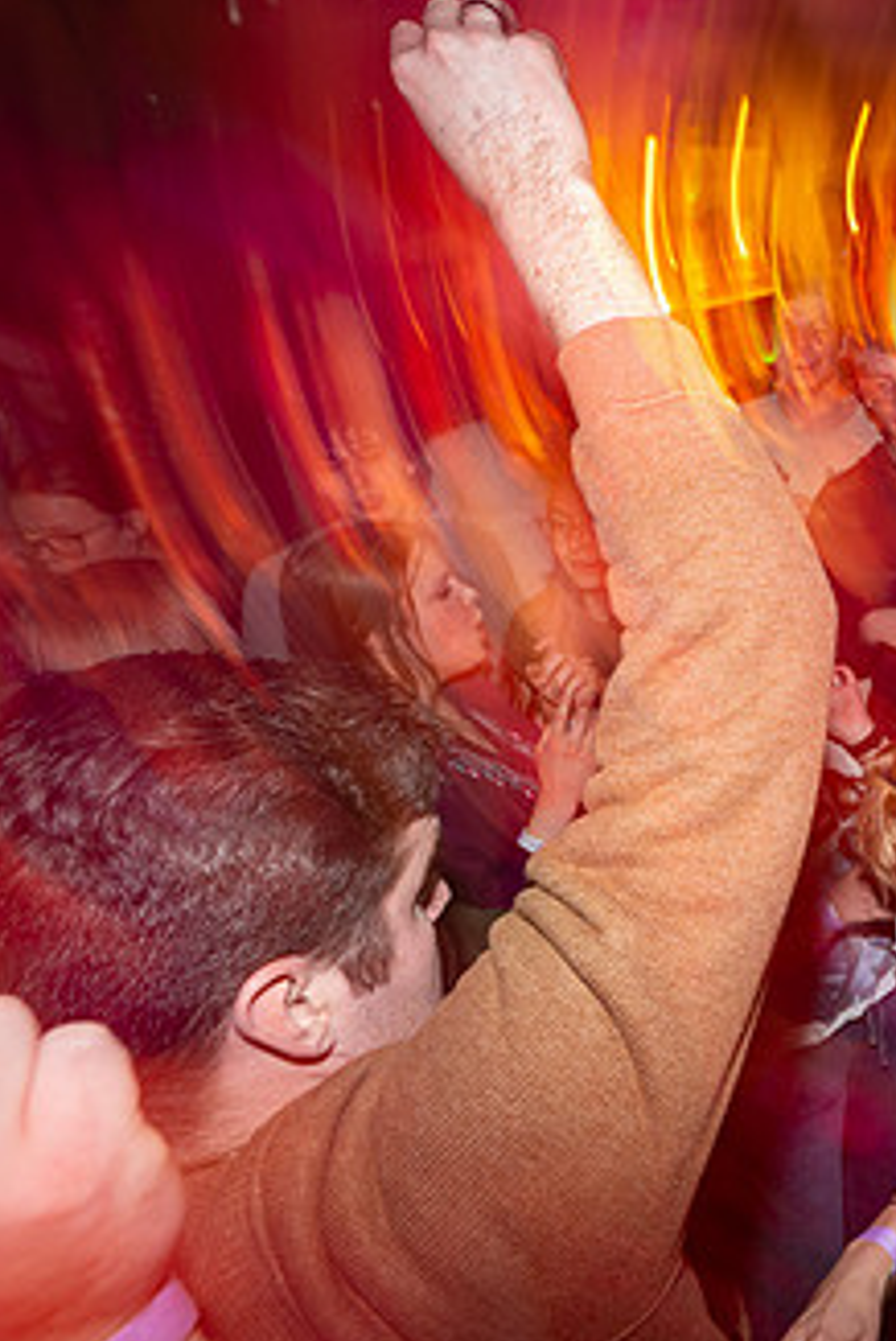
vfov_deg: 58.6
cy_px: 726
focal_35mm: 32
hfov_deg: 32.7
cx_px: 1114
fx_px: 1192
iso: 400
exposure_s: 1/2.5
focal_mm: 18
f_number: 5.6
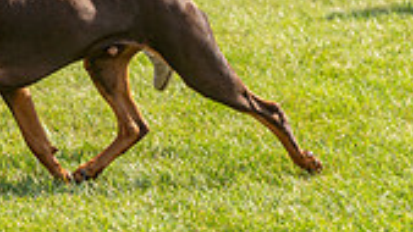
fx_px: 5026
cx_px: -71
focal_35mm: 459
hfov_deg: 4.7
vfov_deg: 2.6
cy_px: -79
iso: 200
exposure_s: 1/1600
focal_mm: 128
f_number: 3.5
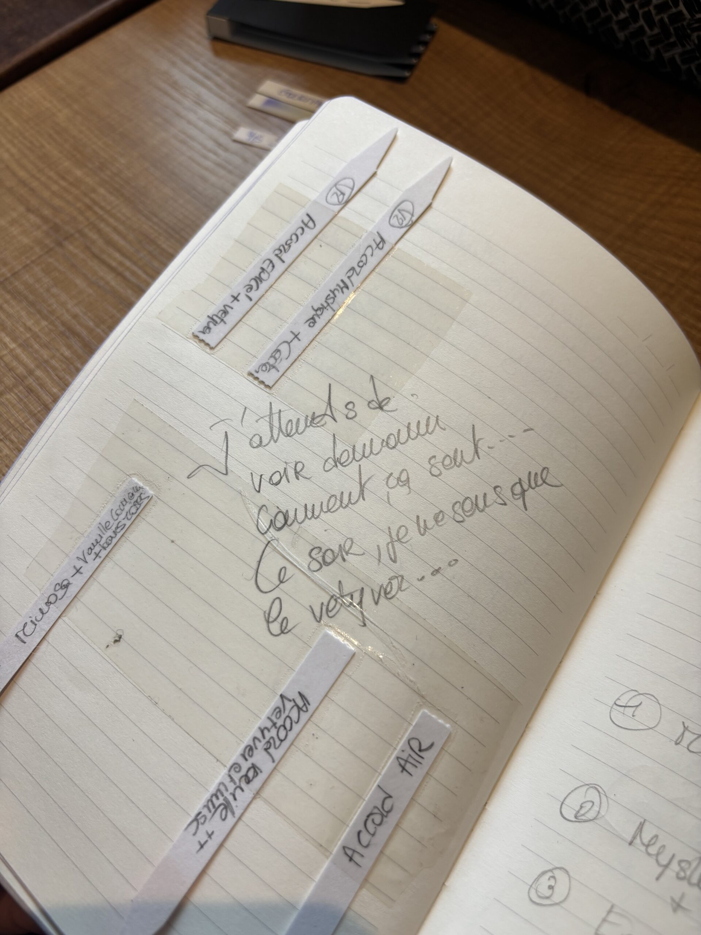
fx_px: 702
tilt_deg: -62.4
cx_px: 350
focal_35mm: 26
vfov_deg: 67.3
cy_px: 468
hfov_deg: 53.1
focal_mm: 5.96
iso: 50
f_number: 1.6
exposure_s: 1/121
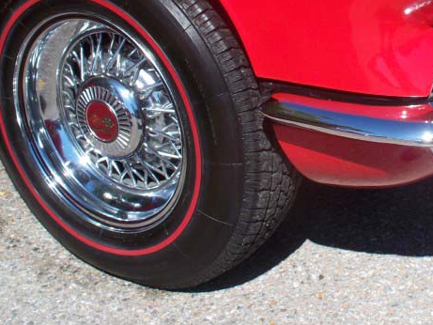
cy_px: -33
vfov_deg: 17.8
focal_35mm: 80
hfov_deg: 24.2
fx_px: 1001
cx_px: 318
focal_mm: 7.54
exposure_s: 1/320
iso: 64
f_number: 5
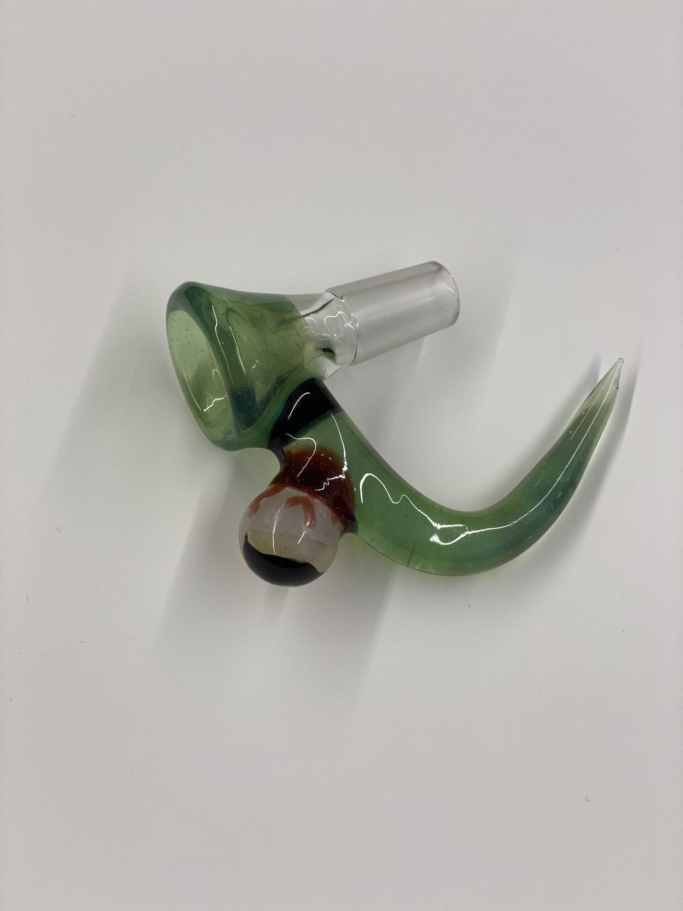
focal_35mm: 52
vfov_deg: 36.8
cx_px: 342
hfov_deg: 28.0
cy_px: 456
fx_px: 1368
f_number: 2
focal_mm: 6
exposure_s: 1/120
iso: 50
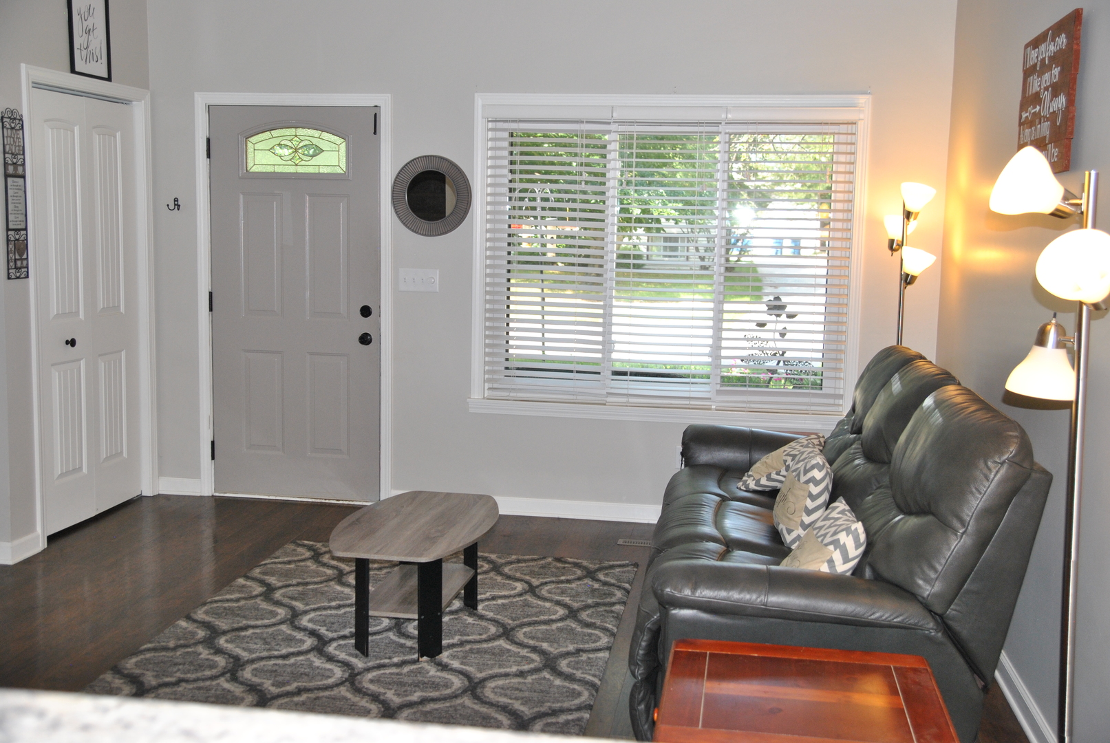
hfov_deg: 53.1
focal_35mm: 36
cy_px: 372
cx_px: 555
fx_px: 1111
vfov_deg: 37.0
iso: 400
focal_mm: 24
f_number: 4.5
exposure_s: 1/200
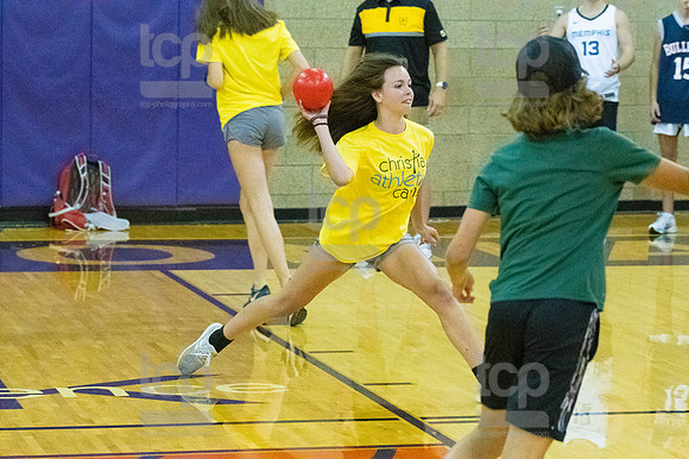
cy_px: 230
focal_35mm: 135
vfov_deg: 10.1
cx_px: 344
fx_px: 2582
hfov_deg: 15.2
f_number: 4.5
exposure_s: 1/800
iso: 10000
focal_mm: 90
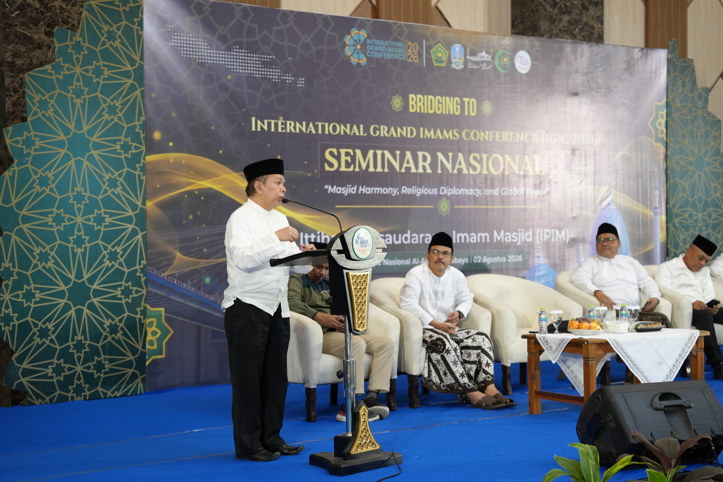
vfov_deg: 19.5
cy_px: 241
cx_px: 362
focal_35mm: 70
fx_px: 1406
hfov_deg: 28.8
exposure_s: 1/100
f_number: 2.8
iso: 2000
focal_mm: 70
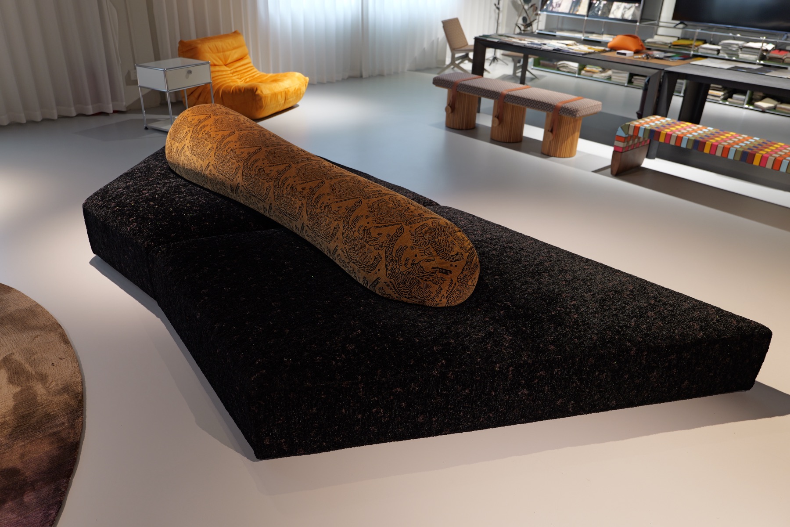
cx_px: 395
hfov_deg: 67.4
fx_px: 592
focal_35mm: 27
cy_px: 264
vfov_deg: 47.9
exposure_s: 1/30
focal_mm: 27
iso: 320
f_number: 3.2
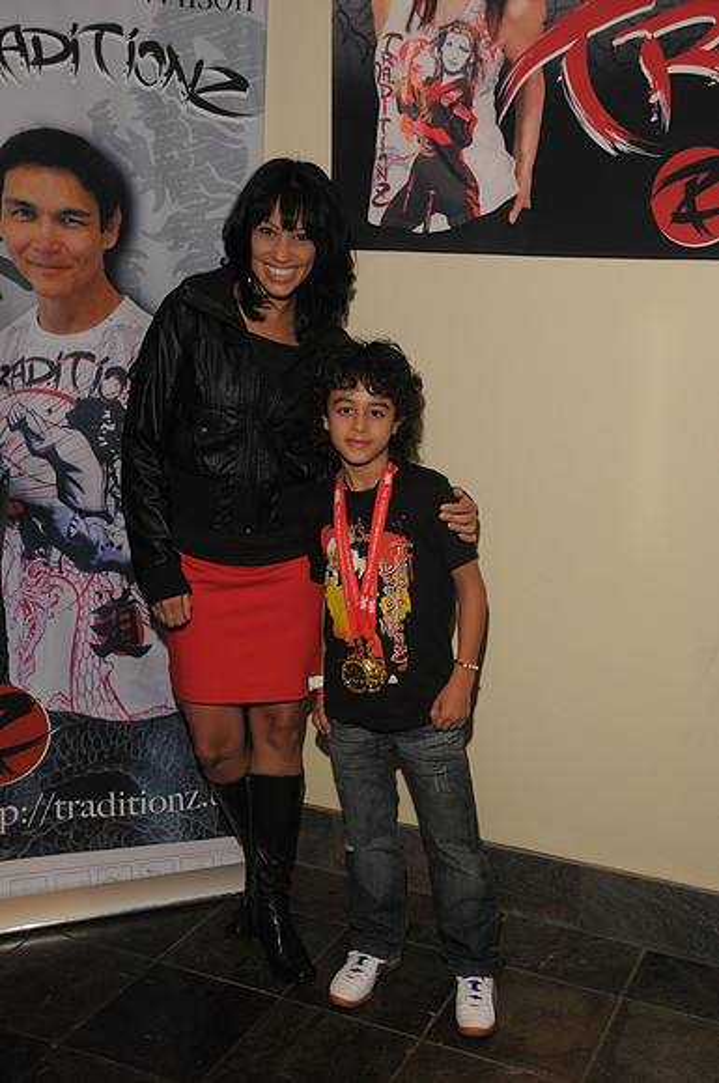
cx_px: 360
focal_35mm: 39
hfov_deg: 34.1
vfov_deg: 49.6
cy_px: 542
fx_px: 1172
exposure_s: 1/60
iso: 400
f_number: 5.6
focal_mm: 26
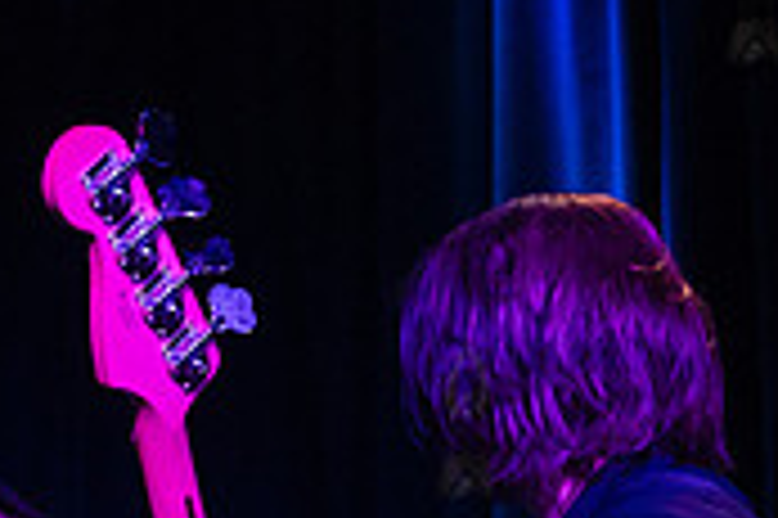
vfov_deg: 13.6
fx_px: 2094
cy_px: 635
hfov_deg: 19.9
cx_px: -117
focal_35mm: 97
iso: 12800
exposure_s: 1/250
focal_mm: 29
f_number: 3.5
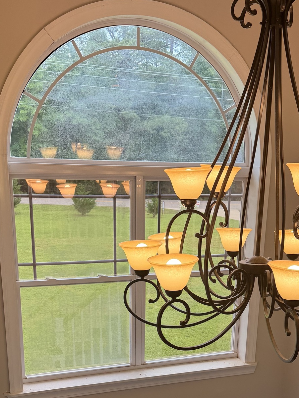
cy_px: 316
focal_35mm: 46
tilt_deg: -18.3
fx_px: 530
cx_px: 177
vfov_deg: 39.7
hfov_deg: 31.5
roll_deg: -2.3
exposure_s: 1/240
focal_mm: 6.76
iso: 80
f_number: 1.78
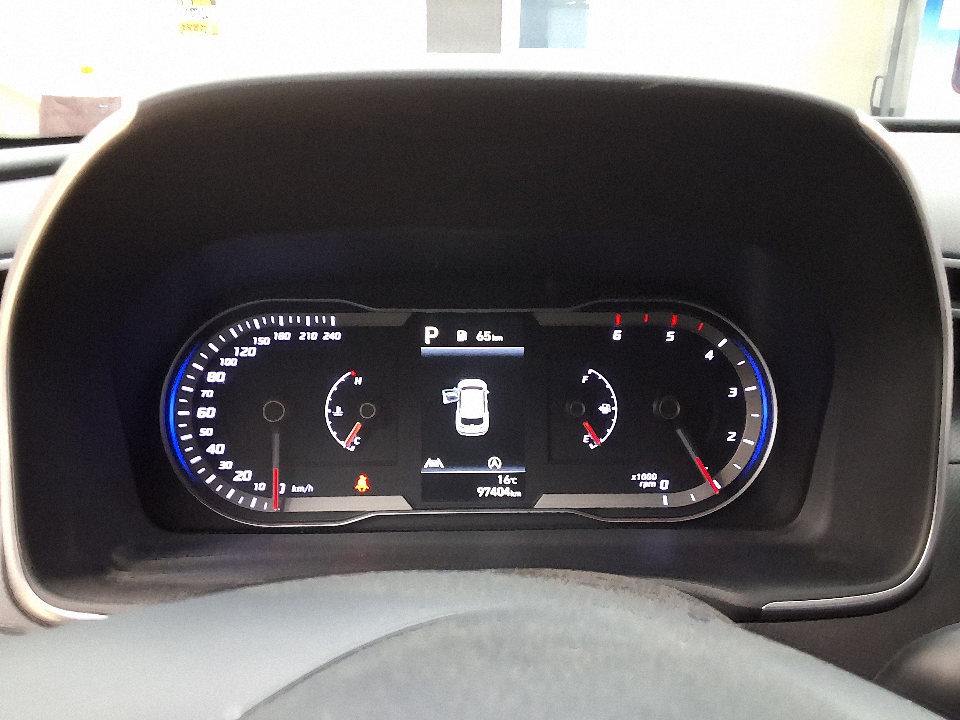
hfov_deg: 63.4
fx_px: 777
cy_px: 360
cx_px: 480
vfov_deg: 49.7
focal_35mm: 28
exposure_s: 1/20
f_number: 1.9
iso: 500
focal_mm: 2.91
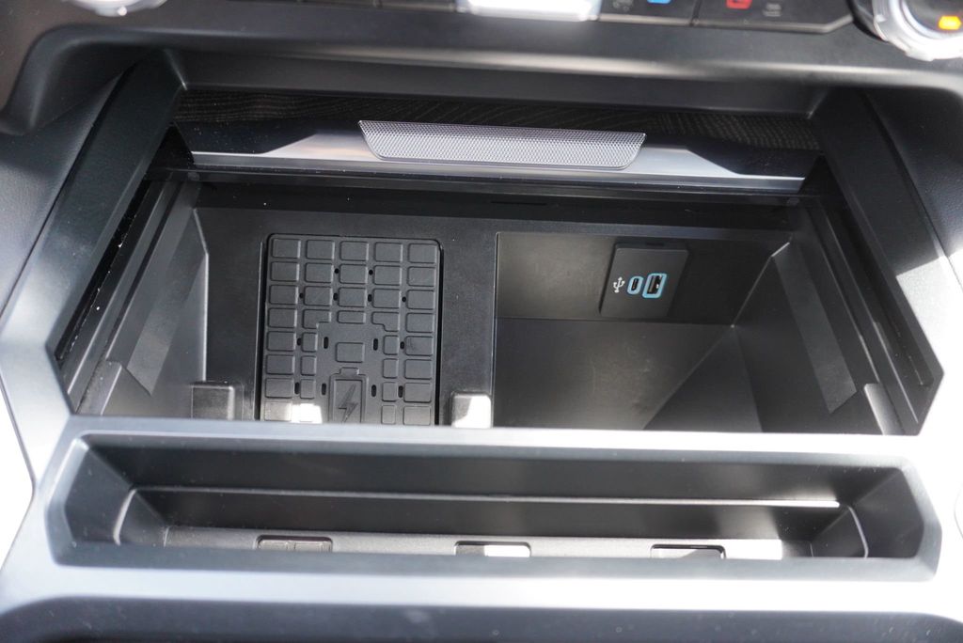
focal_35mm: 24
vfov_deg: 53.2
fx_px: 642
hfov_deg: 73.7
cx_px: 482
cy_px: 322
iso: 800
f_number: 4
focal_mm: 16
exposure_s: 1/60
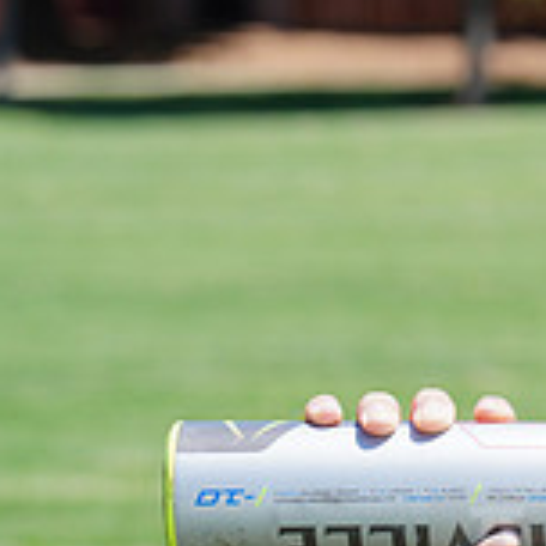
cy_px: 541
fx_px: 9190
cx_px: 1031
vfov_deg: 3.4
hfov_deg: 3.4
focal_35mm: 515
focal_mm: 159
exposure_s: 1/200
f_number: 10
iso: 200
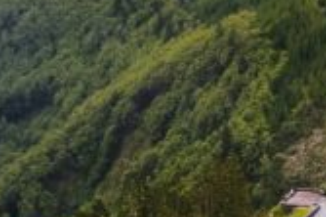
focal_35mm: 135
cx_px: 260
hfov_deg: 15.1
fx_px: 1221
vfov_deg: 10.0
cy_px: 278
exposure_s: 1/320
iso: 100
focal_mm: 8.38
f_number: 2.8
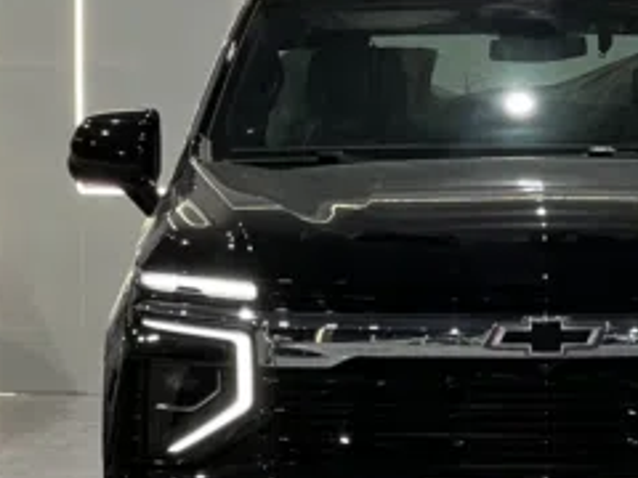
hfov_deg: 9.6
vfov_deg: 7.2
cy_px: 93
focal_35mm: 205
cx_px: 524
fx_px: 3778
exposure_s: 1/120
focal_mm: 9
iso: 160
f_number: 2.8
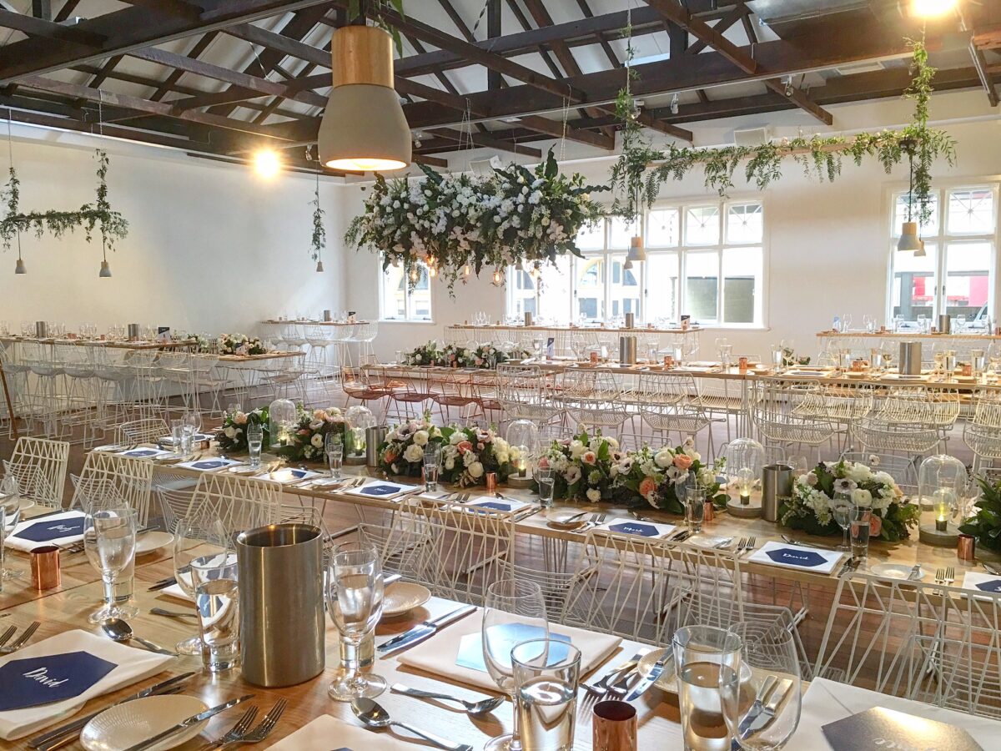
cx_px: 500
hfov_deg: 61.7
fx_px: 839
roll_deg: +0.5
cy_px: 376
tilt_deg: -5.0
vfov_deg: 48.2
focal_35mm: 29
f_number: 2.2
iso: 40
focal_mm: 4.15
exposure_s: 1/17
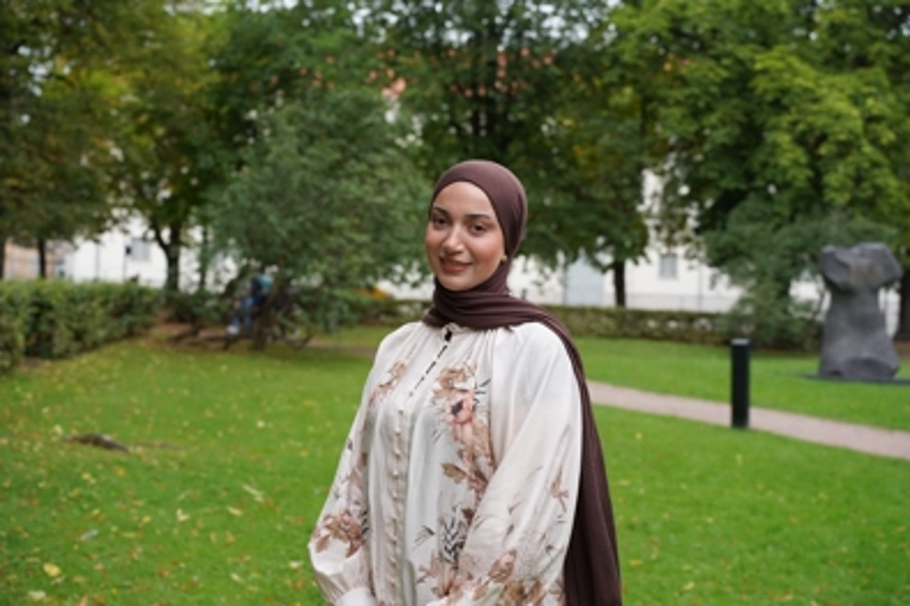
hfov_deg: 40.4
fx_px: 1238
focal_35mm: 49
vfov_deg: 27.5
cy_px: 303
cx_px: 455
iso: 100
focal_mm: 49
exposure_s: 1/200
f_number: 4
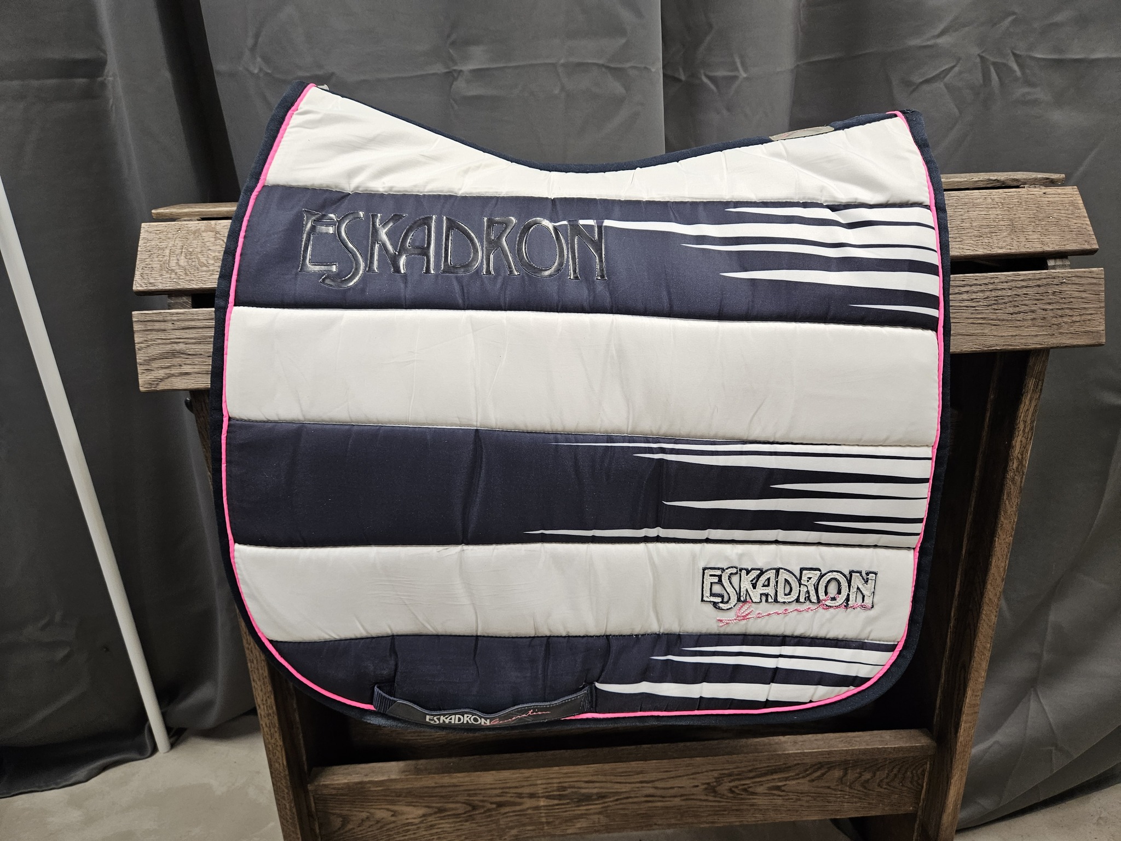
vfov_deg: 58.9
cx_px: 560
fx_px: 745
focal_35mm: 23
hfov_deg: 73.9
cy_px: 420
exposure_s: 1/100
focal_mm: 5.4
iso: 160
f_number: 1.8
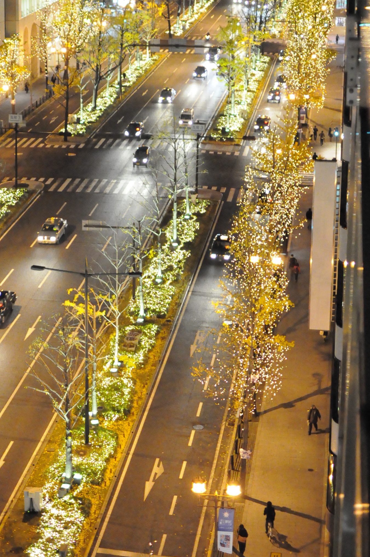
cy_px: 136
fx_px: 1279
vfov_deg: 24.3
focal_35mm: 83
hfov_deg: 16.4
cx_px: 100
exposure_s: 1/80
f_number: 2.2
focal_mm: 35
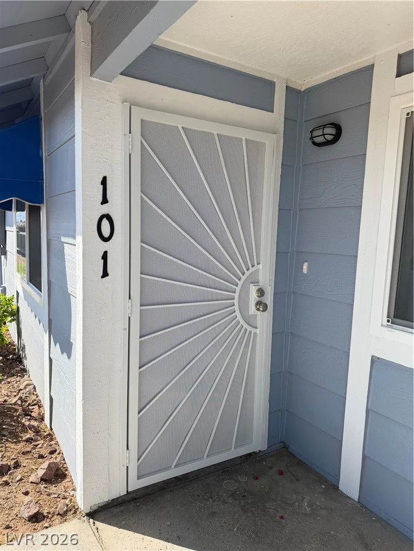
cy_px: 276
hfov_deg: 56.8
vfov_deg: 71.6
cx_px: 207
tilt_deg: -6.0
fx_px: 383
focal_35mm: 24
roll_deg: -2.3
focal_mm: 6.76
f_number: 1.78
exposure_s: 1/2445
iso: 80
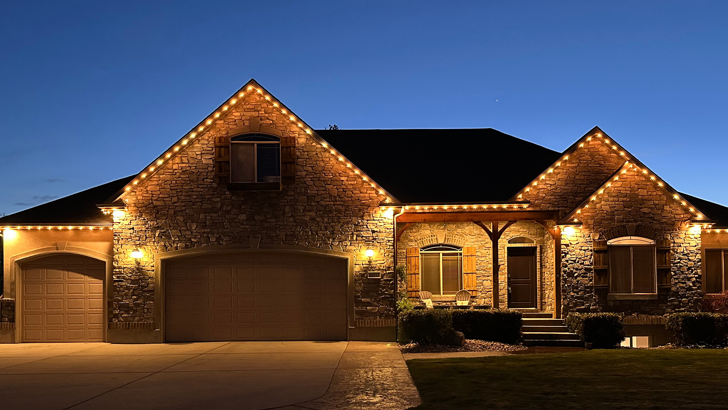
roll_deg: +0.5
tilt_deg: +1.4
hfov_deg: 61.0
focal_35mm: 32
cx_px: 383
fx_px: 618
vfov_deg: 36.1
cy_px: 291
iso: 1000
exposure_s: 1/30
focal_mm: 6.86
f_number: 1.78
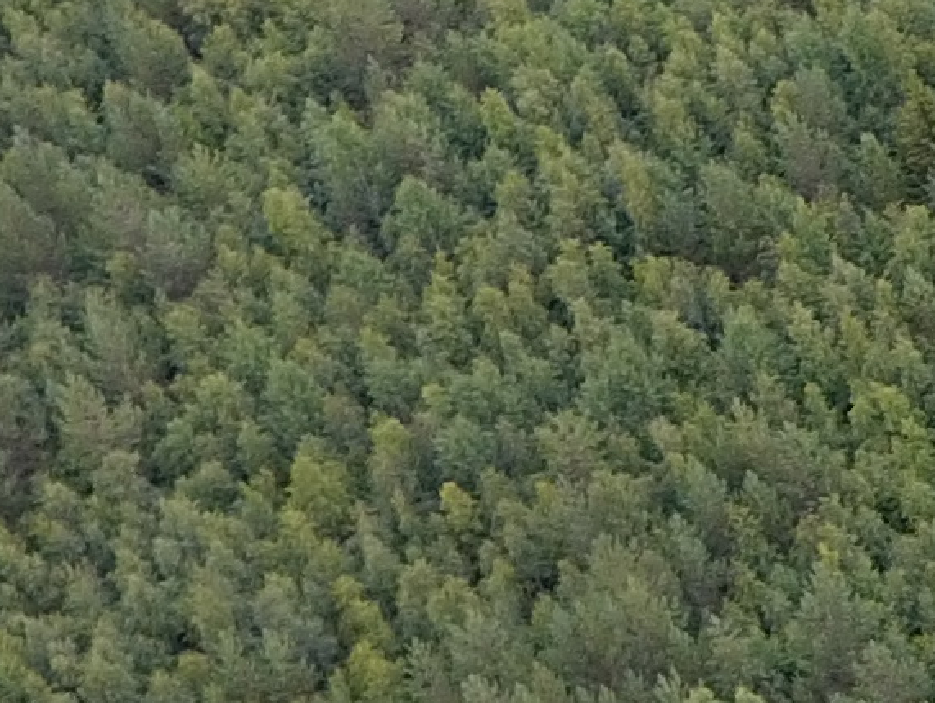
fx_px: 3784
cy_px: 421
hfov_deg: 12.0
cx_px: 2080
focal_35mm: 140
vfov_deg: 10.6
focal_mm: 3.61
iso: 100
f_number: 2.8
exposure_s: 1/103
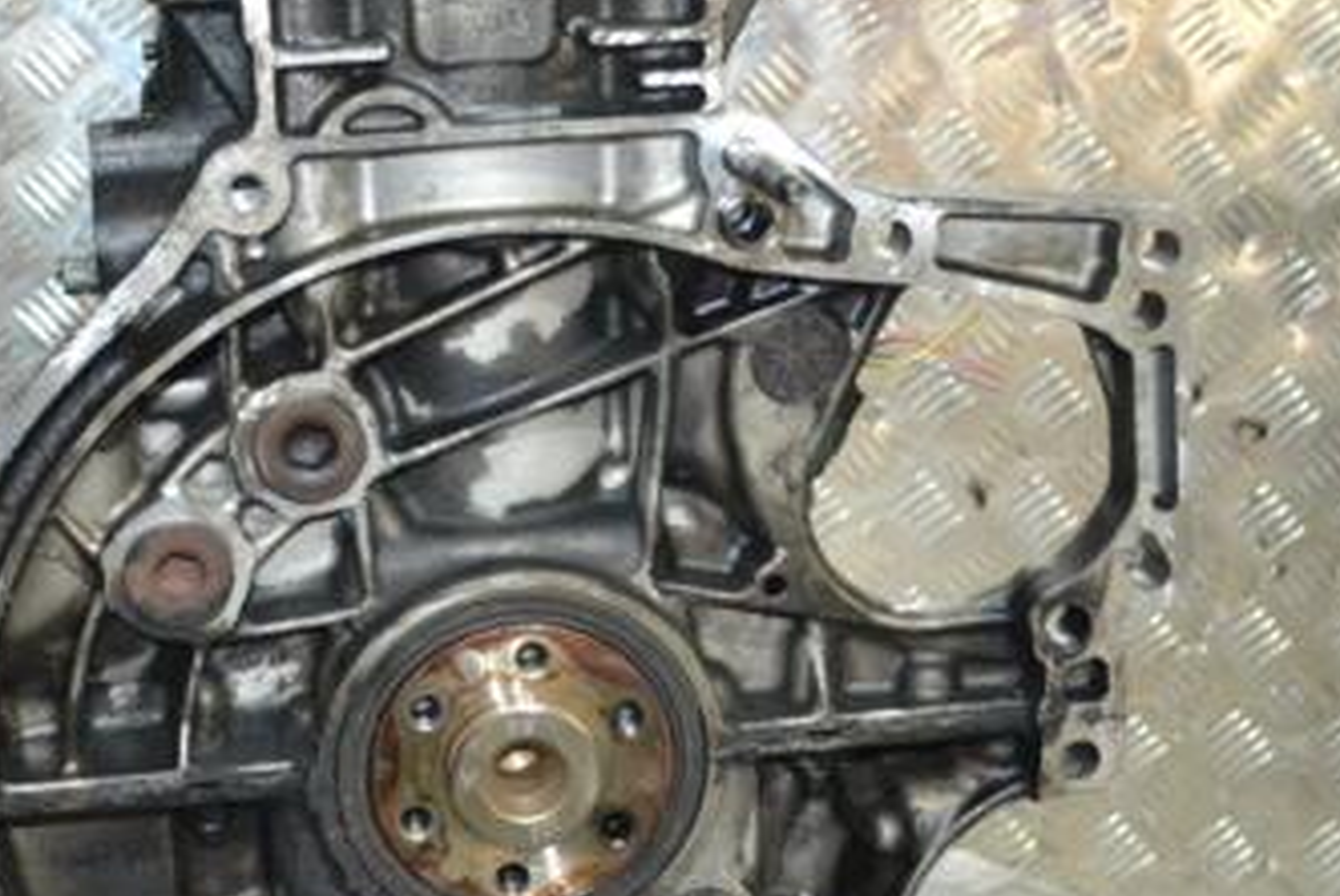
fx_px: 2421
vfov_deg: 20.9
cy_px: 585
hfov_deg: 30.6
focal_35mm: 65
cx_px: 383
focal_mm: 24
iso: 2200
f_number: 4
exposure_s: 1/60
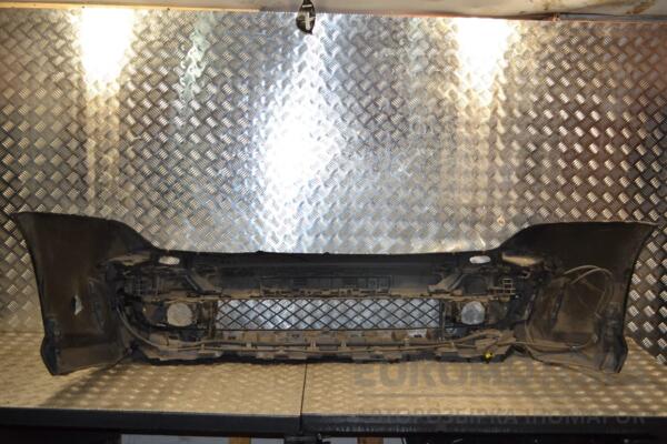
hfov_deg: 46.4
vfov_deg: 31.9
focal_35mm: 42
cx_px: 334
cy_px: 222
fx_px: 778
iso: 280
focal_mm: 28
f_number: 4.5
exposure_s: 1/125
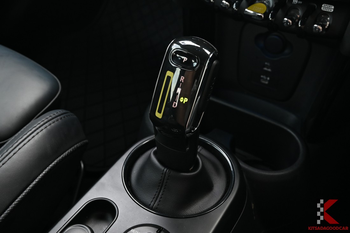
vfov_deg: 31.2
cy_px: 116
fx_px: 418
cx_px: 175
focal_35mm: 43
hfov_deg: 45.4
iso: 560
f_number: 5.6
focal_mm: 29
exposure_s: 1/45
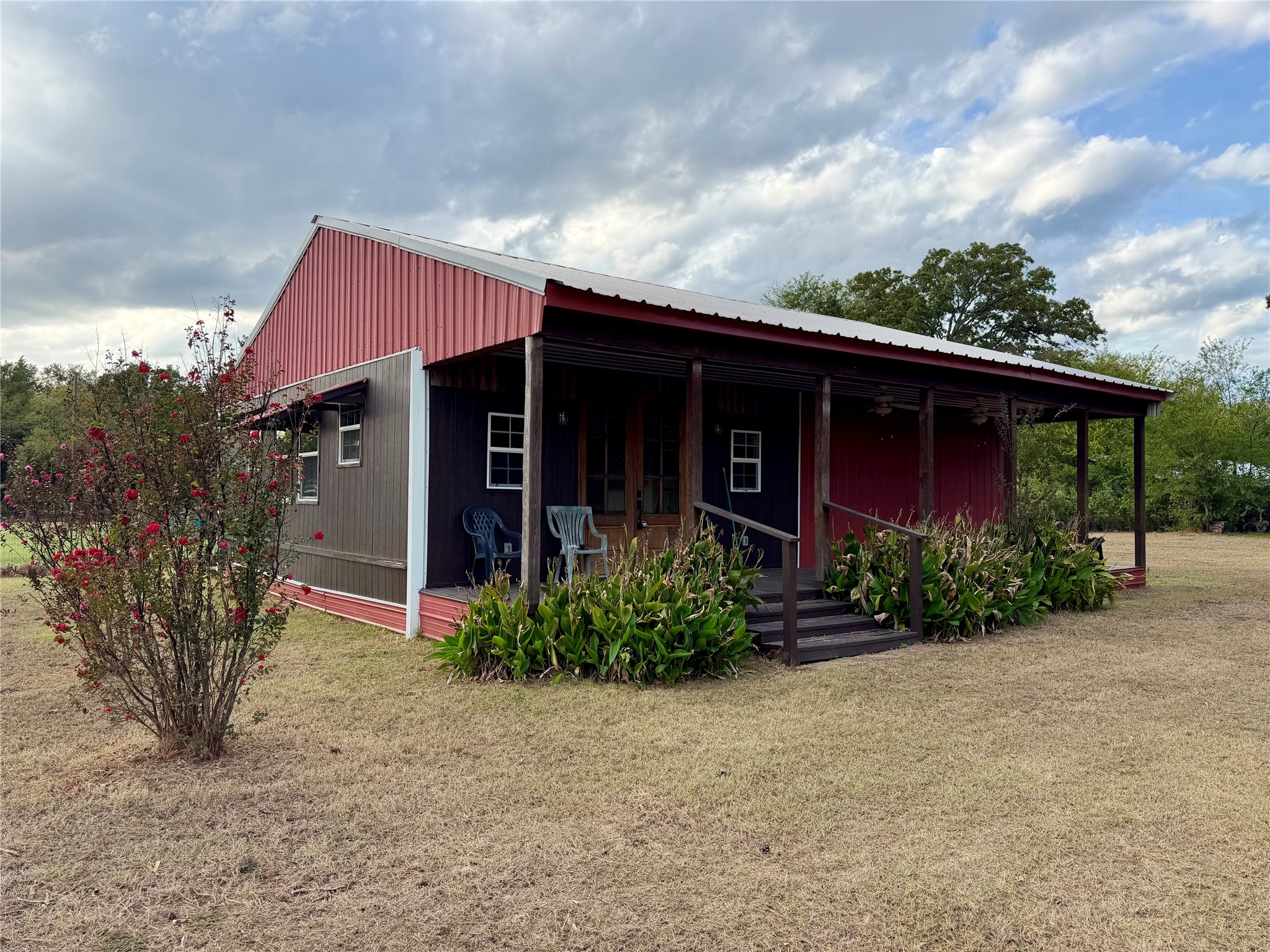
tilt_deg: +1.1
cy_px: 476
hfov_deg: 71.6
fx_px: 881
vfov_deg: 56.8
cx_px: 635
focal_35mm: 24
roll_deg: +0.0
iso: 80
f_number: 1.78
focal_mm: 6.76
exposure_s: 1/1553
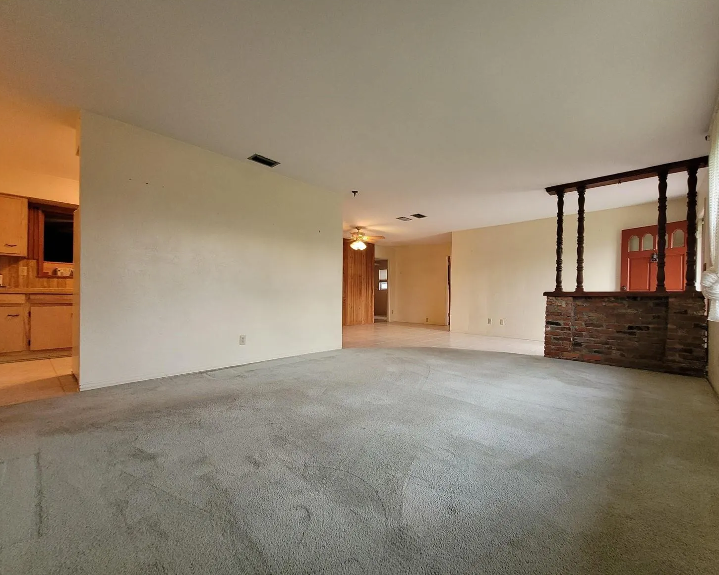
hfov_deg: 100.6
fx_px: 298
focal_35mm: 14
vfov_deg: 88.0
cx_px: 380
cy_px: 294
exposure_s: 1/60
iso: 320
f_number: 2.2
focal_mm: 1.74
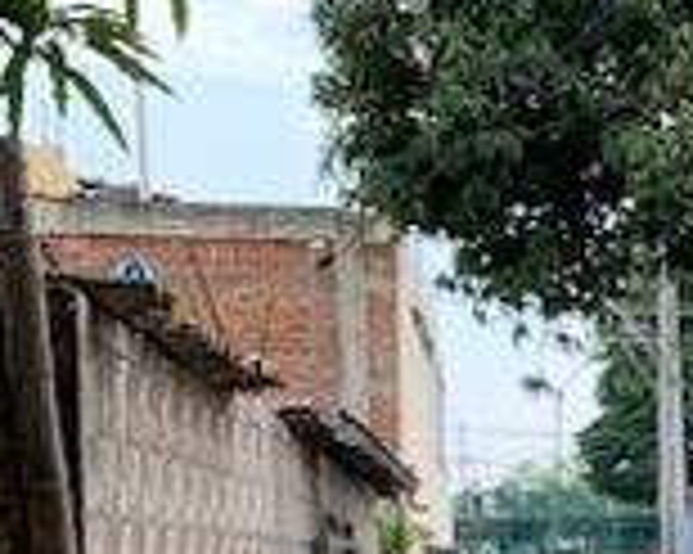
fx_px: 2255
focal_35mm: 110
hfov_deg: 15.2
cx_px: 1240
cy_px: 725
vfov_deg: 13.5
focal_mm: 4.25
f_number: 1.8
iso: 25
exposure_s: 1/597
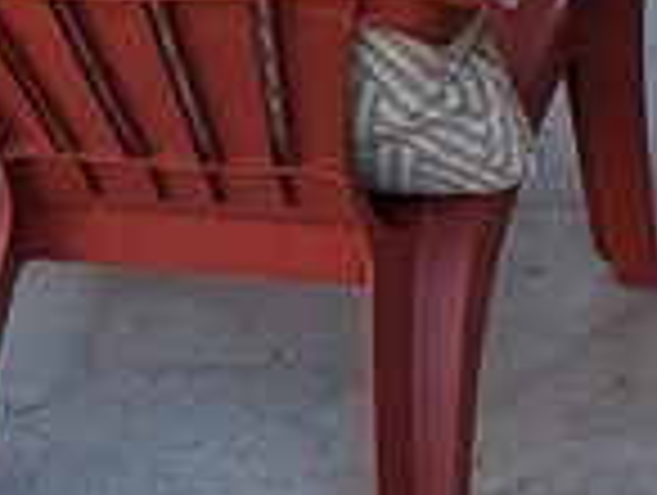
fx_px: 2129
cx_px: 662
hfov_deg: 17.1
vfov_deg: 11.8
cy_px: -495
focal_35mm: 112
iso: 51
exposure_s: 1/1176
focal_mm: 2.35
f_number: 2.2
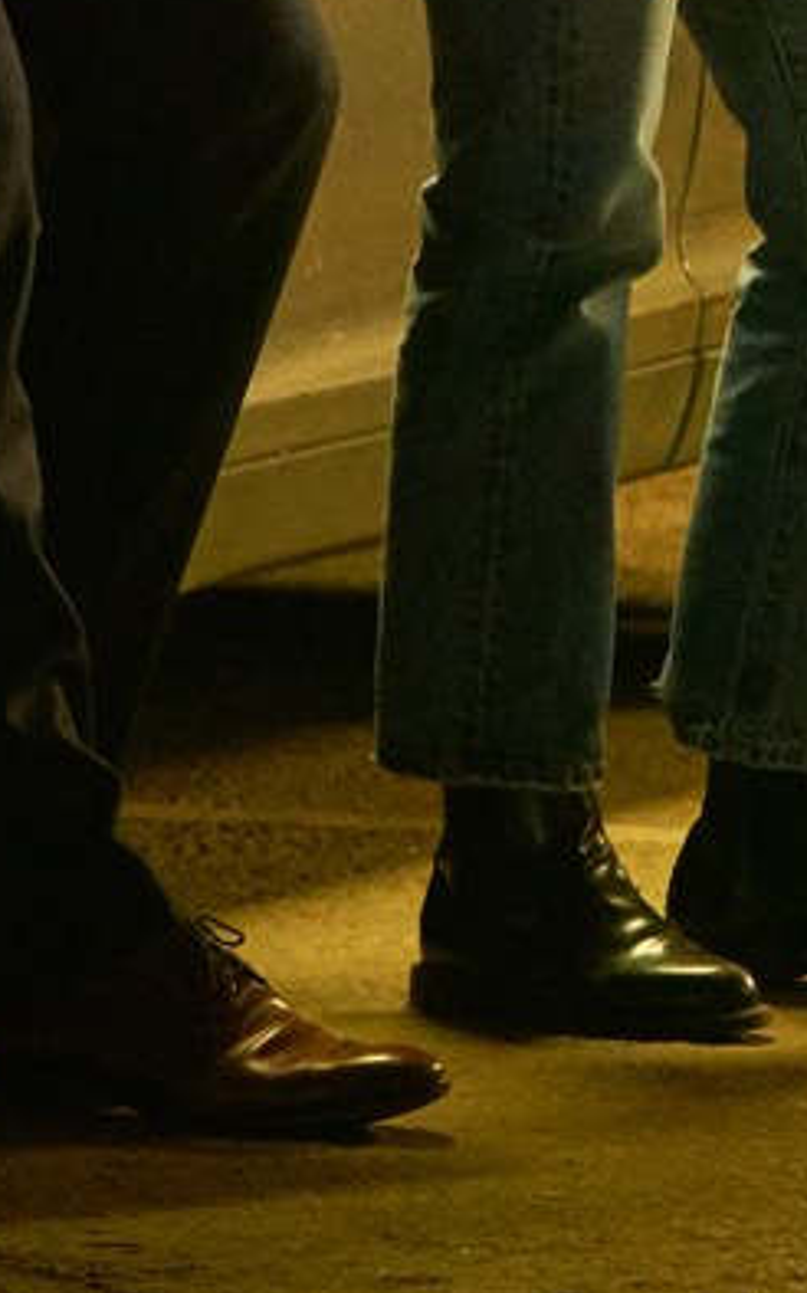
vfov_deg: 7.1
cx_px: 1371
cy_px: -451
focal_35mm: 294
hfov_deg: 4.4
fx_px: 10353
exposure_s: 1/80
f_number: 5
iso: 5000
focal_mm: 71
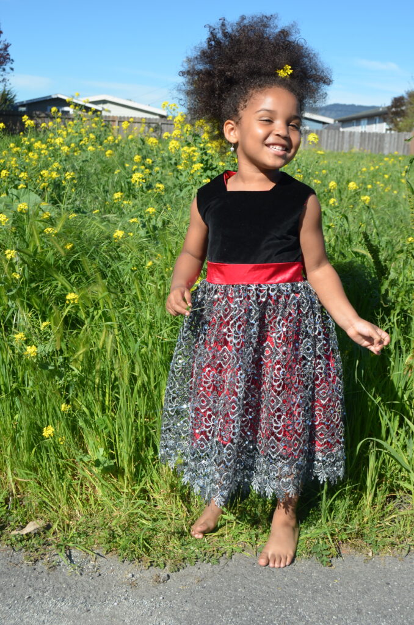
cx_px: 207
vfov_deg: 46.5
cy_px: 312
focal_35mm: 42
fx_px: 728
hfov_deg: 31.7
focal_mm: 28
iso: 100
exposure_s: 1/250
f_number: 8
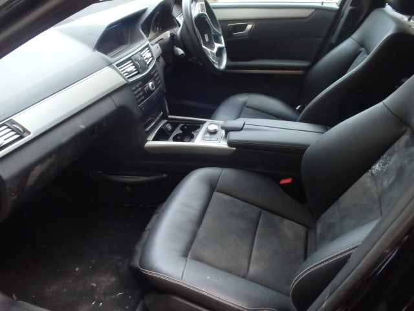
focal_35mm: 28
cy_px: 156
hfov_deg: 63.4
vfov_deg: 49.7
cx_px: 207
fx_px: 335
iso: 1250
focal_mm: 5
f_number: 3.9
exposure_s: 1/15
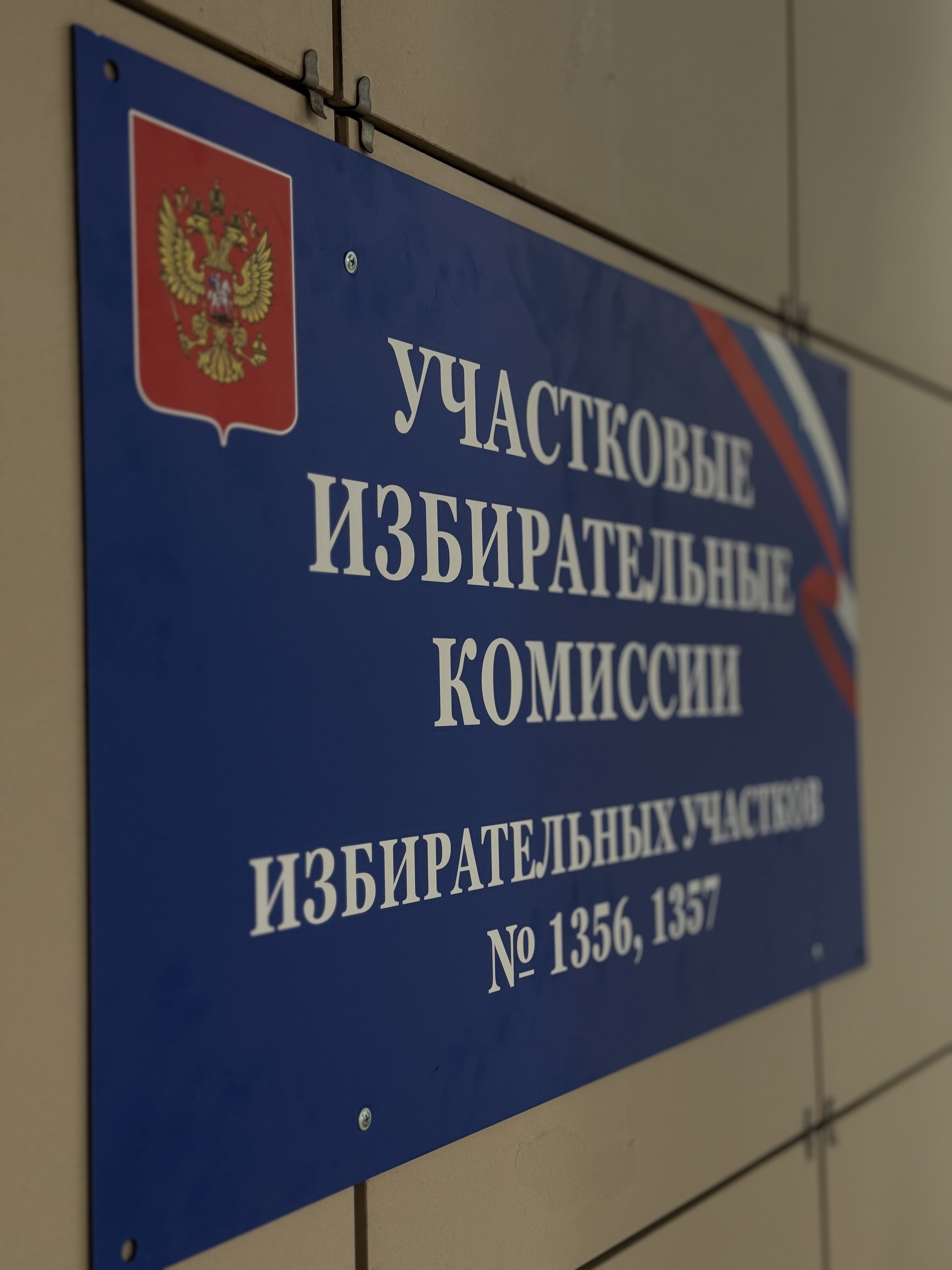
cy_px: 635
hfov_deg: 30.3
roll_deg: +0.8
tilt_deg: +2.2
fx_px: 1760
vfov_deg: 39.7
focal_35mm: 48
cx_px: 476
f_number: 1.78
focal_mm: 6.76
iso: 80
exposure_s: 1/733
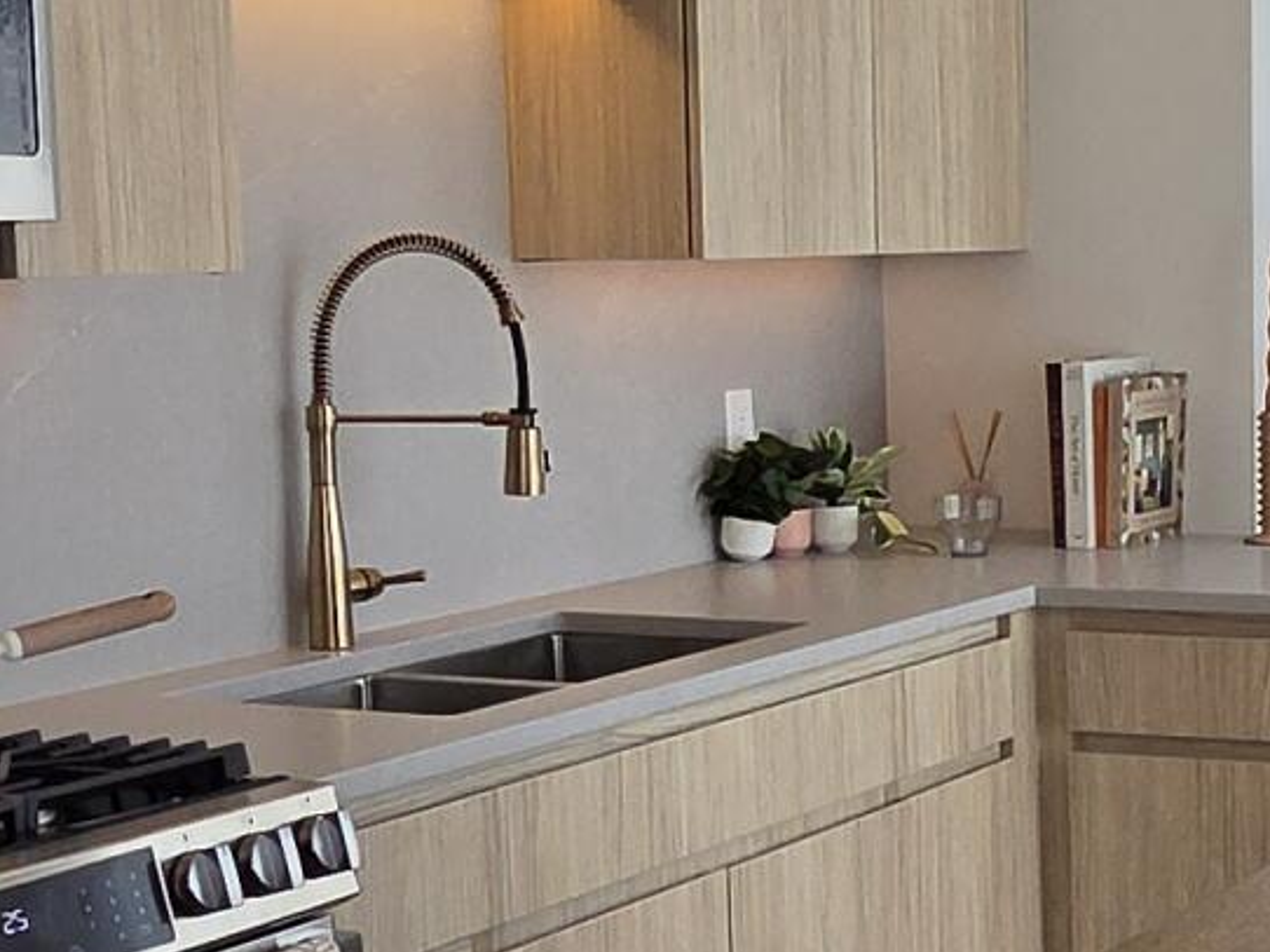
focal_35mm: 72
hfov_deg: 25.6
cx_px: 1300
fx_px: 2640
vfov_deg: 20.4
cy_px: 532
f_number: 2.2
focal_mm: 2.2
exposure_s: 1/722
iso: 100
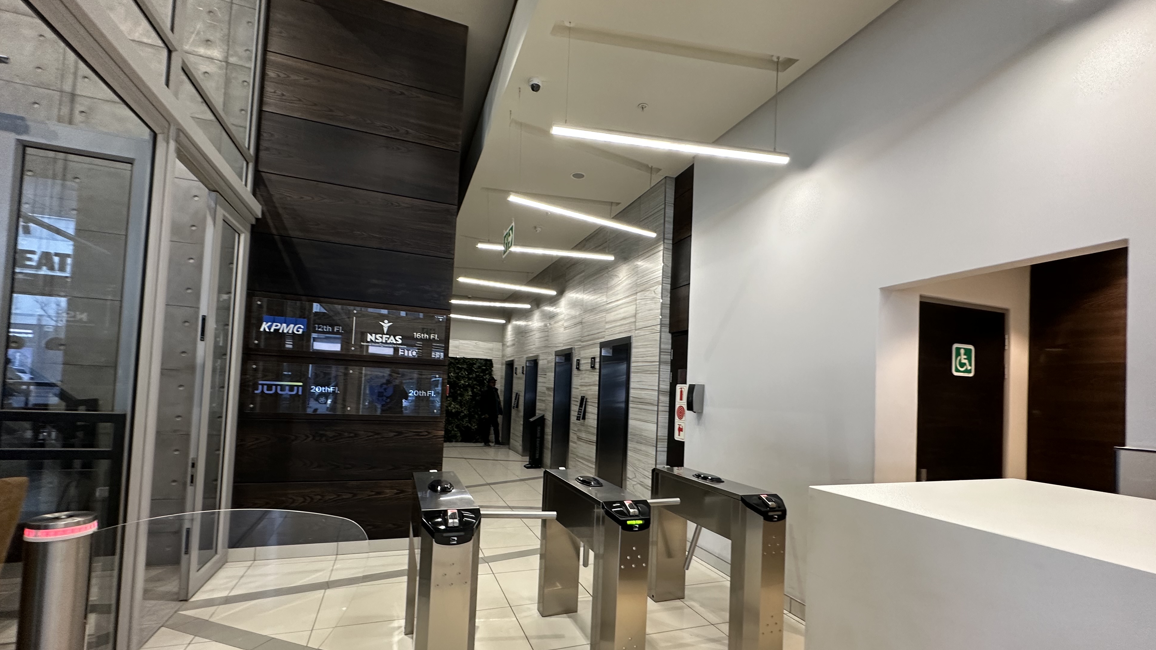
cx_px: 575
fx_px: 490
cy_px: 373
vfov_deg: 66.7
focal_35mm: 16
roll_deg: -1.7
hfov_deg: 99.4
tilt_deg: +2.1
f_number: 2.2
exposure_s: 1/50
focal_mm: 2.22
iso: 160
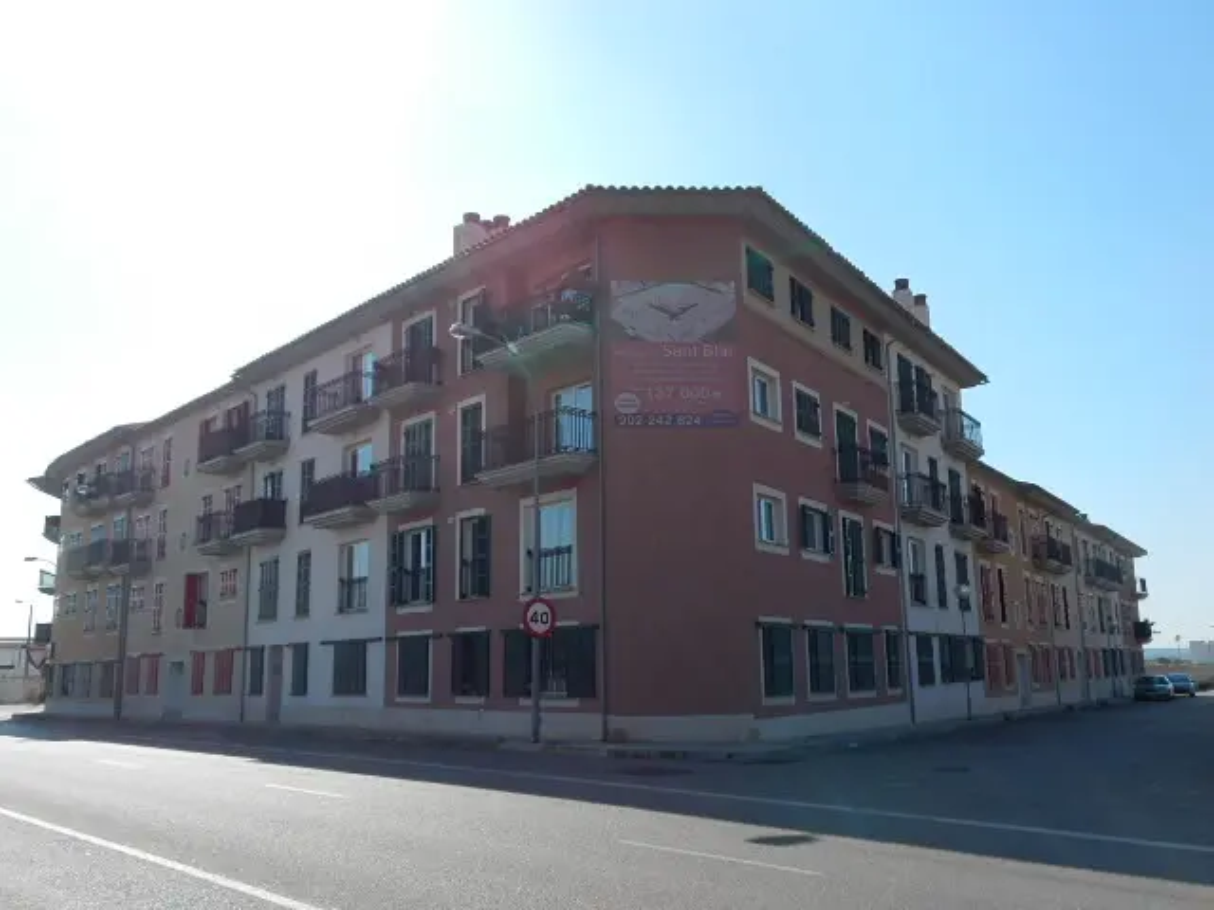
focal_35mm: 29
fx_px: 1017
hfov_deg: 61.7
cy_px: 455
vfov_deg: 48.2
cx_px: 607
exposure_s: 1/1600
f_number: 3.3
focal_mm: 5.2
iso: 125
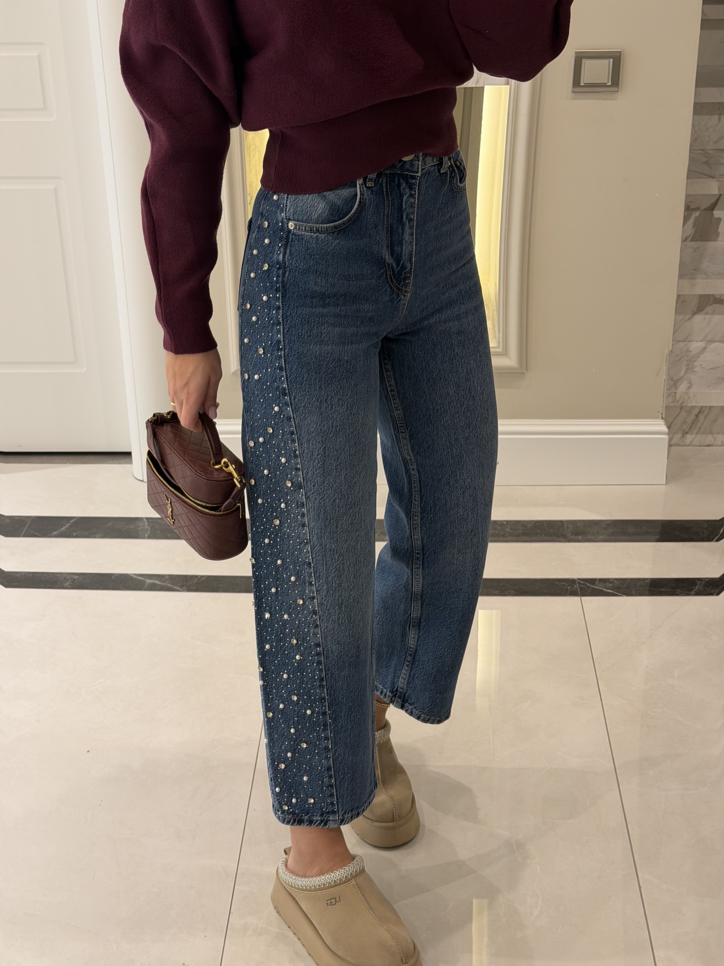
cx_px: 362
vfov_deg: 39.7
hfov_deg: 30.3
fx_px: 1339
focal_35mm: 48
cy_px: 483
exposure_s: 1/50
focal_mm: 6.76
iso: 160
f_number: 1.78
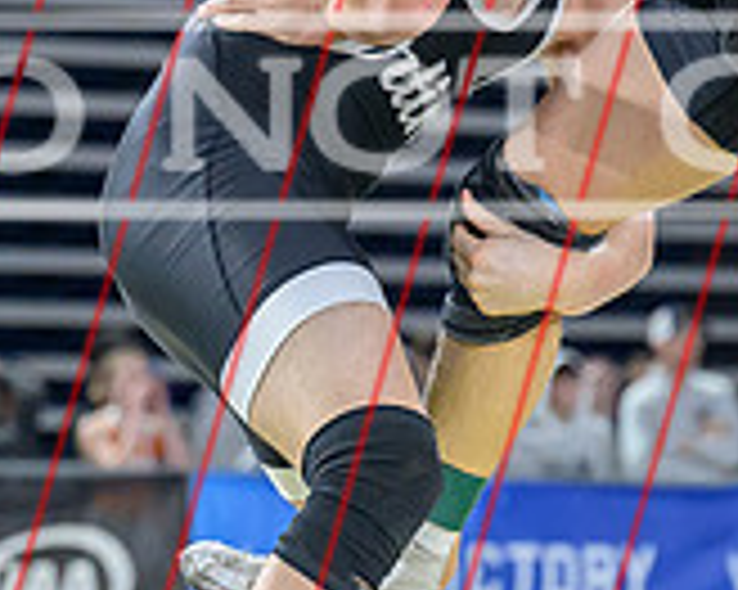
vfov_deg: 4.1
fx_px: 8142
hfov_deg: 5.2
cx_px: 410
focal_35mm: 373
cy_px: 200
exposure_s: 1/800
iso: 3200
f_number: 2.8
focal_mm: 70
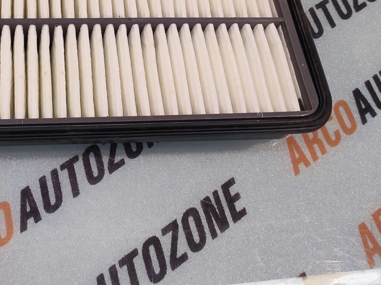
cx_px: 70
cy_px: -1
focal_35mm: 35
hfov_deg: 49.2
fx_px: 385
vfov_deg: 36.5
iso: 123
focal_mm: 4.74
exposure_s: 1/50
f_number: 1.79
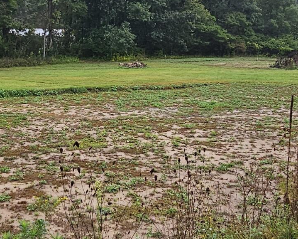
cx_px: 90
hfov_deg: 34.9
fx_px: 468
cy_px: 97
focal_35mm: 53
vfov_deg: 28.6
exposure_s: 1/162
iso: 50
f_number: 2.2
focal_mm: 2.2
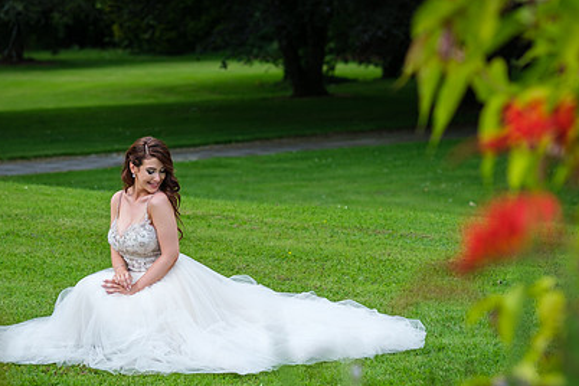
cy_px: 188
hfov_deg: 12.9
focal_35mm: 159
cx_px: 151
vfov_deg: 8.6
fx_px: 2557
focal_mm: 56
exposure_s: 1/1000
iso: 160
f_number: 2.2
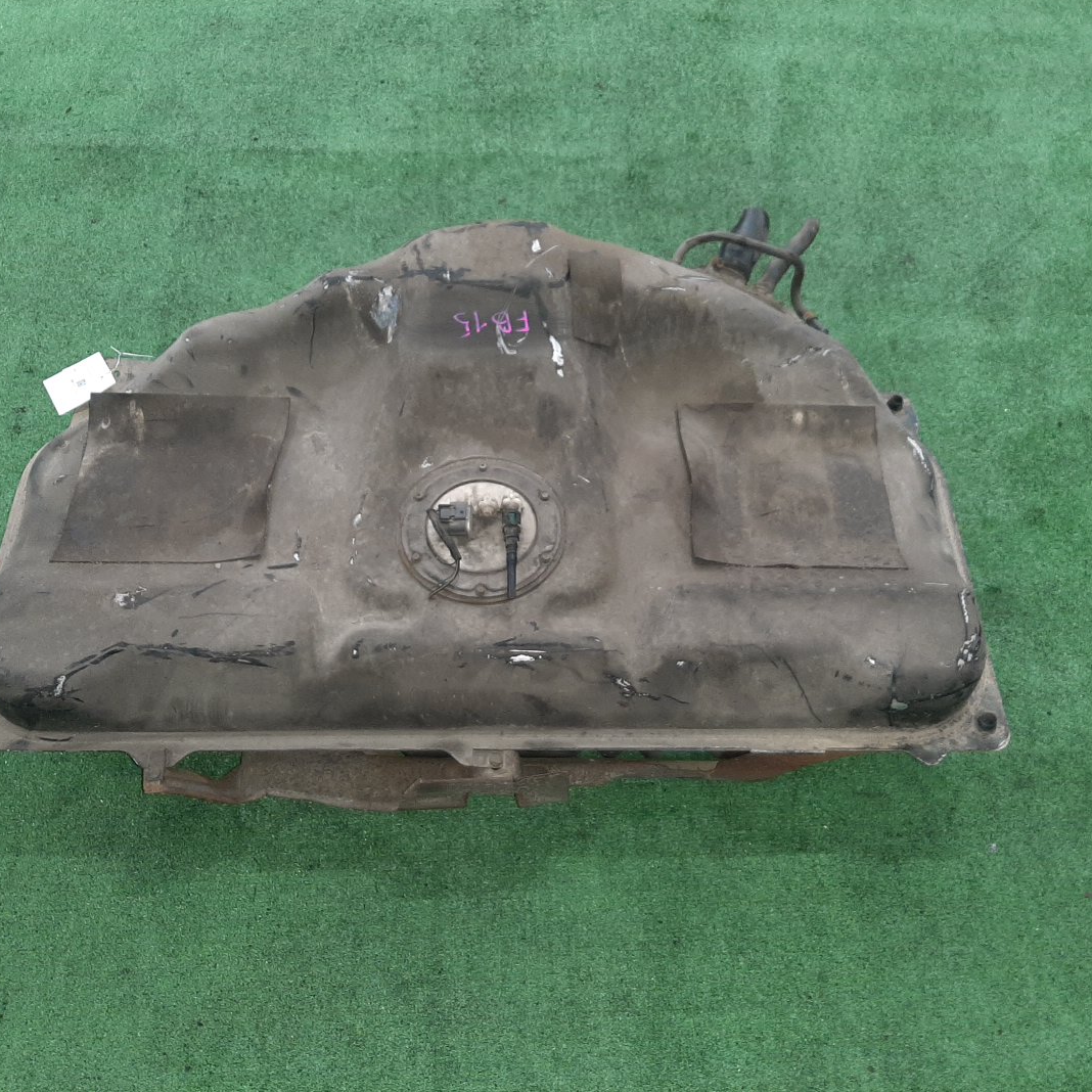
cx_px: 512
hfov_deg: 52.5
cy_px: 542
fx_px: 1106
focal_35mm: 31
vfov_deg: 52.5
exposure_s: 1/50
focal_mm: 3.93
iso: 242
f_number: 1.7
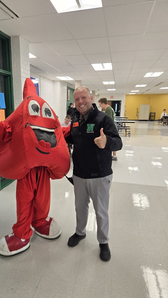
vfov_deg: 71.9
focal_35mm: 26
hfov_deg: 43.9
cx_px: 59
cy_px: 153
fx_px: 206
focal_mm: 5.4
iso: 64
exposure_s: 1/120
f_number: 1.8
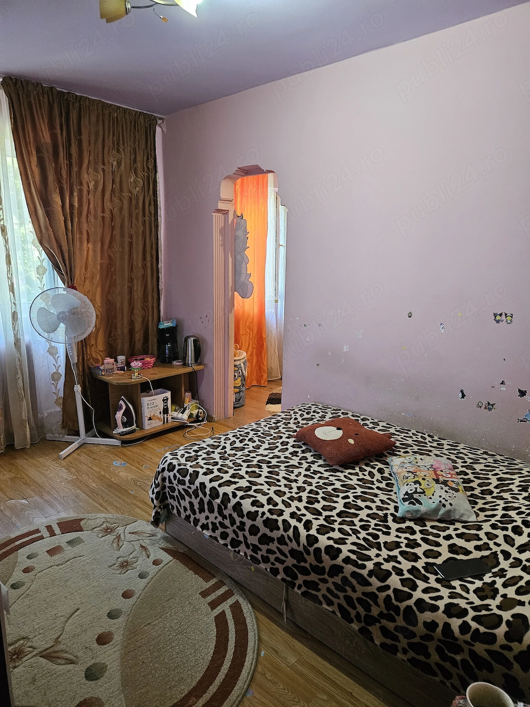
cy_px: 354
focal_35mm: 23
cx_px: 265
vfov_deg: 73.9
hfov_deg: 58.9
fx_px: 470
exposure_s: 1/100
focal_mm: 5.4
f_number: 1.8
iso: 800
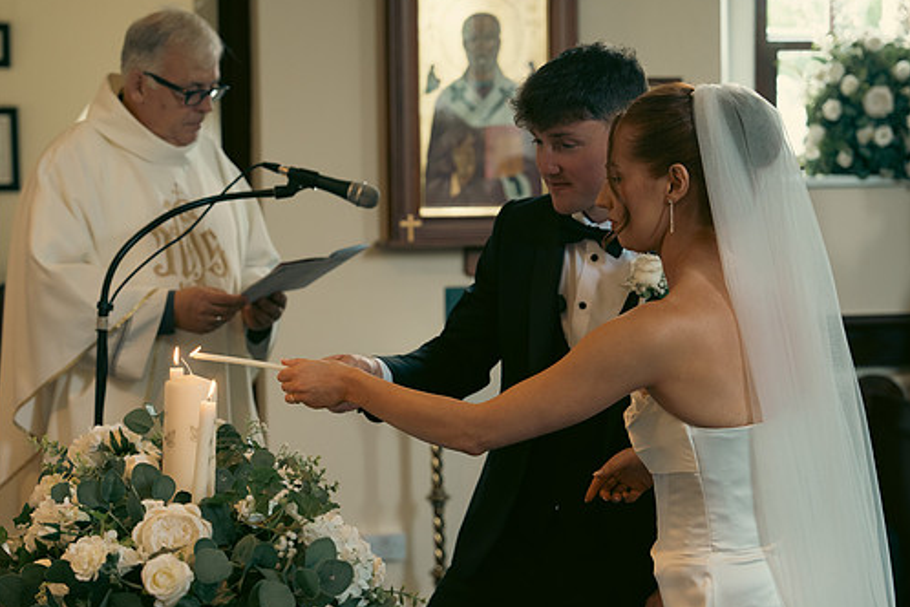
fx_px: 1795
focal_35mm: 71
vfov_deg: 19.2
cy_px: 326
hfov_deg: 28.4
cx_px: 420
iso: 1250
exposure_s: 1/200
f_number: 3.5
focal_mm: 61
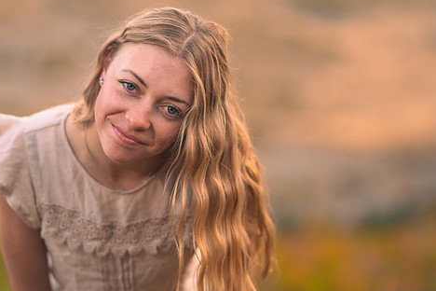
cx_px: 156
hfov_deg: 13.6
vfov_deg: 9.1
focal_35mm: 151
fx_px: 1829
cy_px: 143
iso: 200
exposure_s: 1/1000
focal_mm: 105
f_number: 2
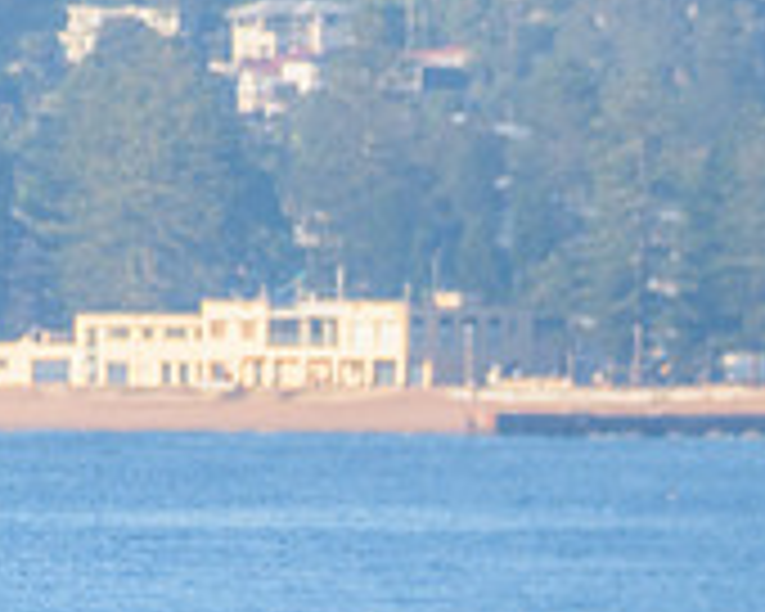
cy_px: 758
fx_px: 36203
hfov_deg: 1.2
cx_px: 1102
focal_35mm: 1599
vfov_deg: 1.0
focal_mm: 500
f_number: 5.6
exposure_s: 1/2000
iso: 400
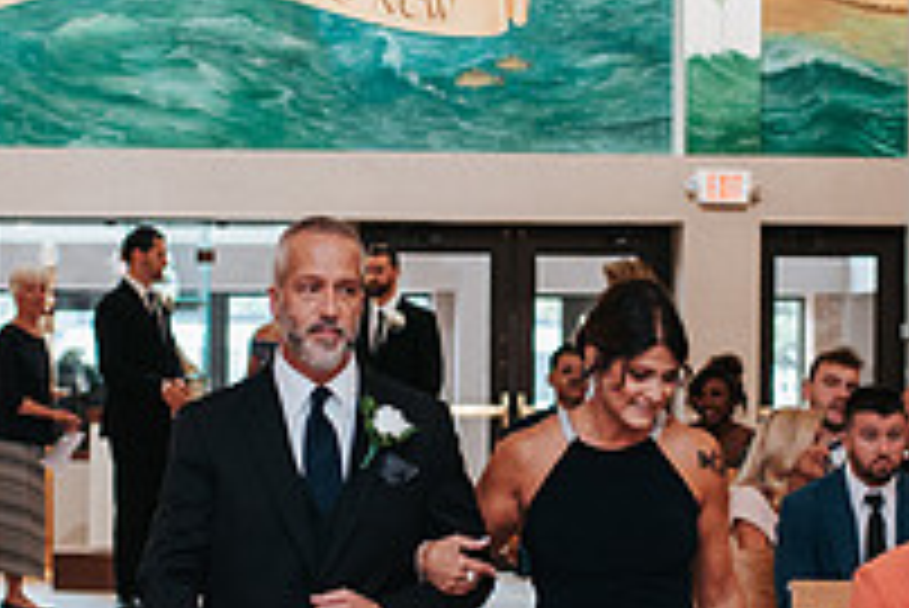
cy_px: 421
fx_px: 4144
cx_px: 418
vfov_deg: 8.4
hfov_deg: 12.5
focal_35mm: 164
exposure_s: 1/125
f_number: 2.8
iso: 640
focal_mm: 35
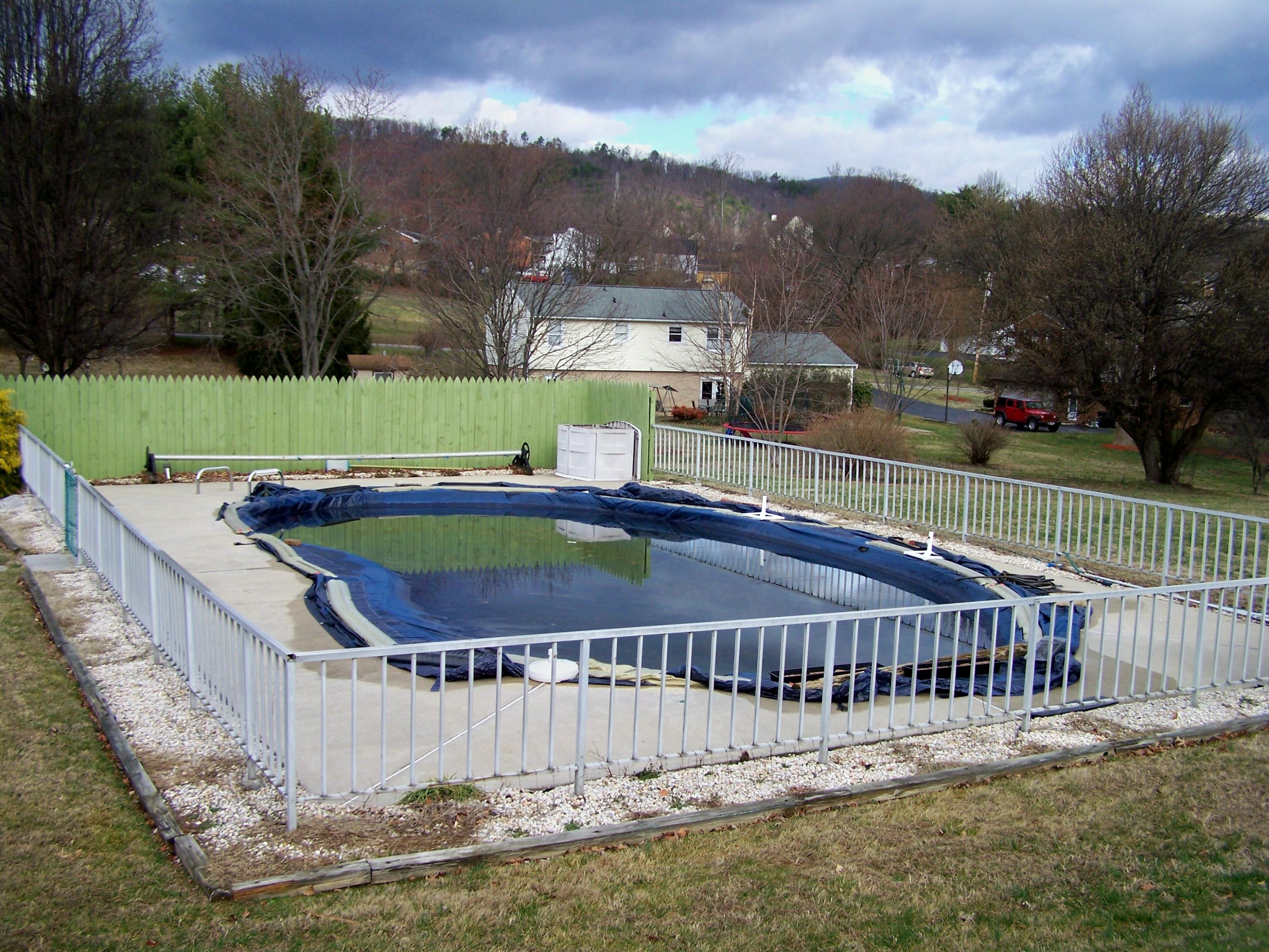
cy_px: 476
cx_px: 634
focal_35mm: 38
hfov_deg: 49.0
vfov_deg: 37.7
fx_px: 1393
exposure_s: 1/400
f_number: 2.8
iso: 64
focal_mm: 6.3
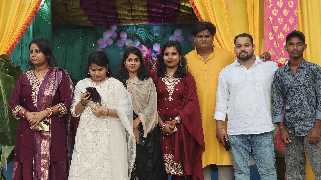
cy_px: 99
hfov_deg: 27.5
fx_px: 655
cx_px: 161
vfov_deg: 15.7
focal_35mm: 77
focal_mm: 13.3
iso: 71
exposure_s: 1/133
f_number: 2.55
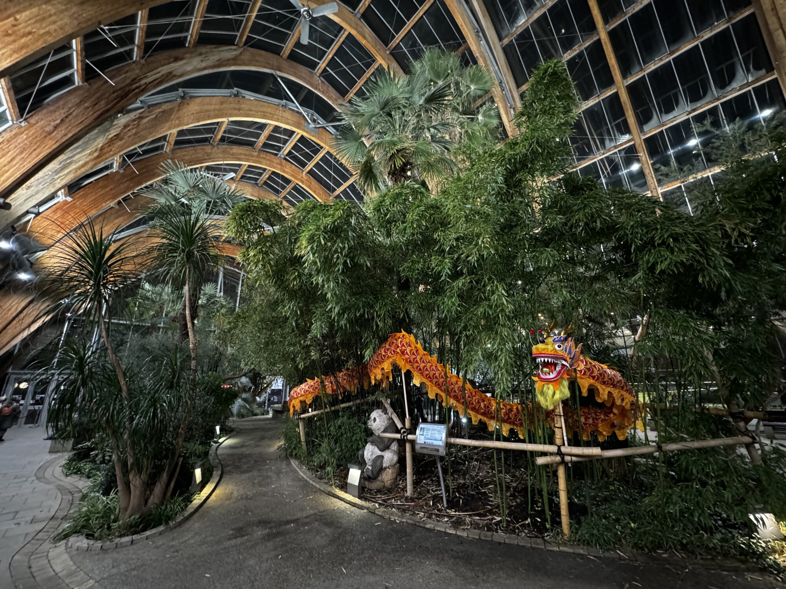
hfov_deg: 102.1
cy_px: 294
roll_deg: +1.1
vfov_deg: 85.7
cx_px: 393
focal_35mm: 14
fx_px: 318
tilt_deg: +16.9
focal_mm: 2.22
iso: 1600
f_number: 2.2
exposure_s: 1/33
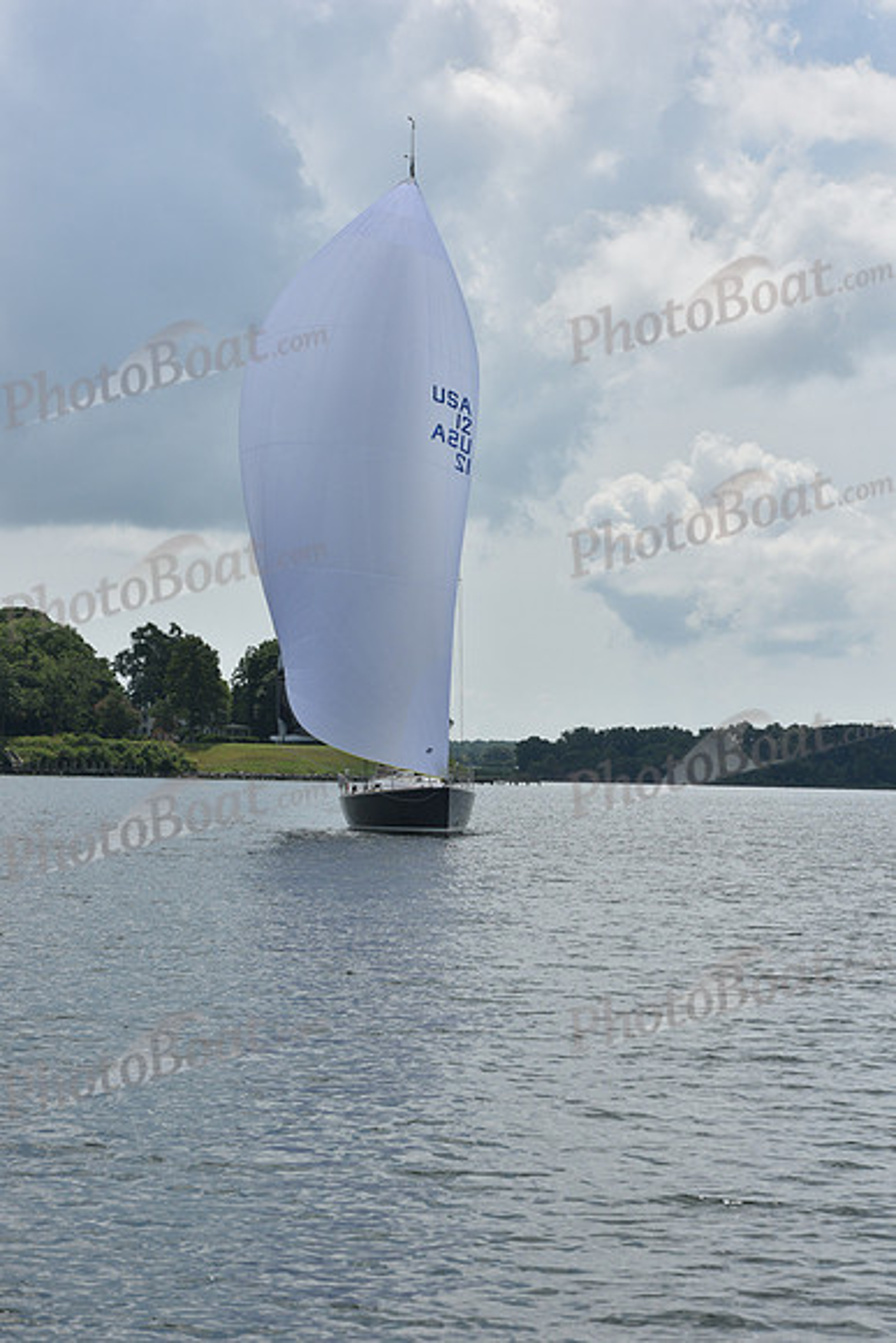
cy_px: 672
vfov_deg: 21.5
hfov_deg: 14.4
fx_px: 3544
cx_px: 448
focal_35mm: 95
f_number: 11
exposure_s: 1/1250
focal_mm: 95
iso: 320
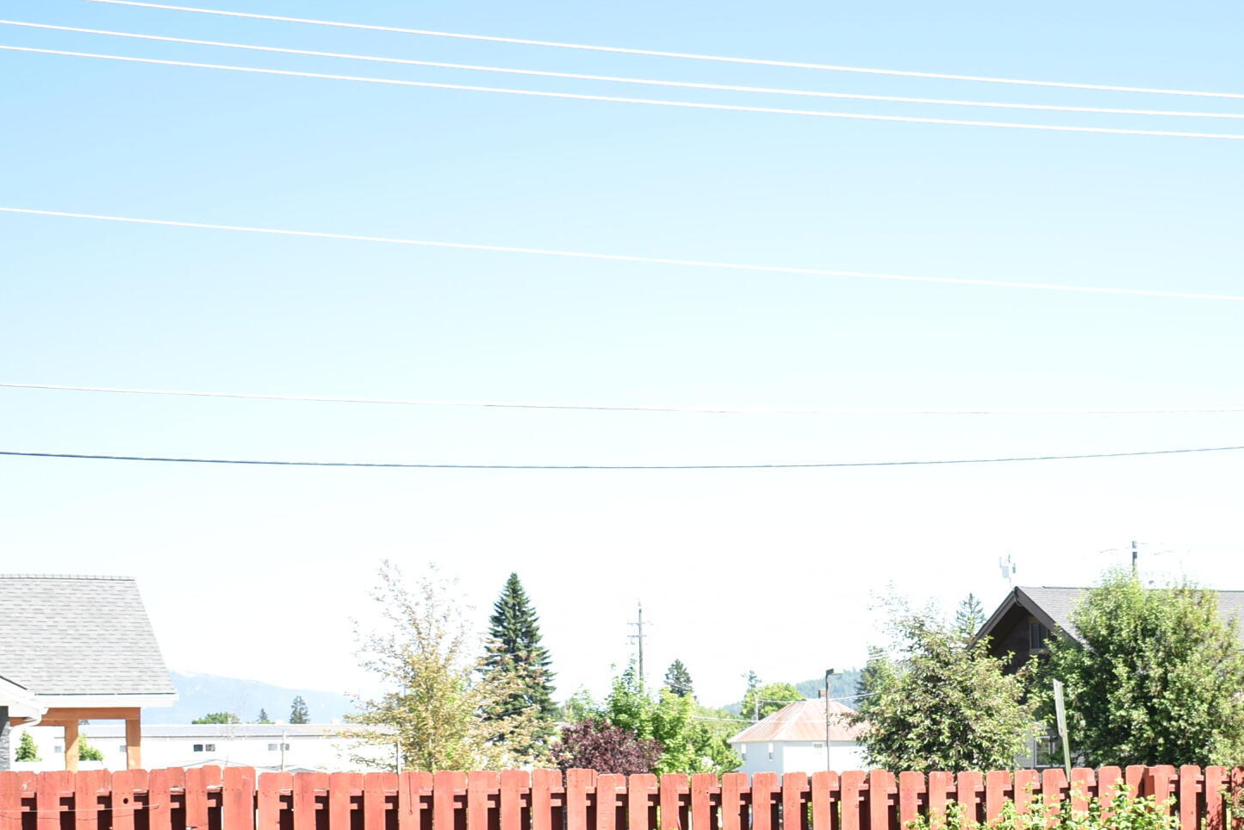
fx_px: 2799
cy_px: 839
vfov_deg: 16.5
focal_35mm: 81
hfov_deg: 24.8
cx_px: 940
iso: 100
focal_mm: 26
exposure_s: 1/200
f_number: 4
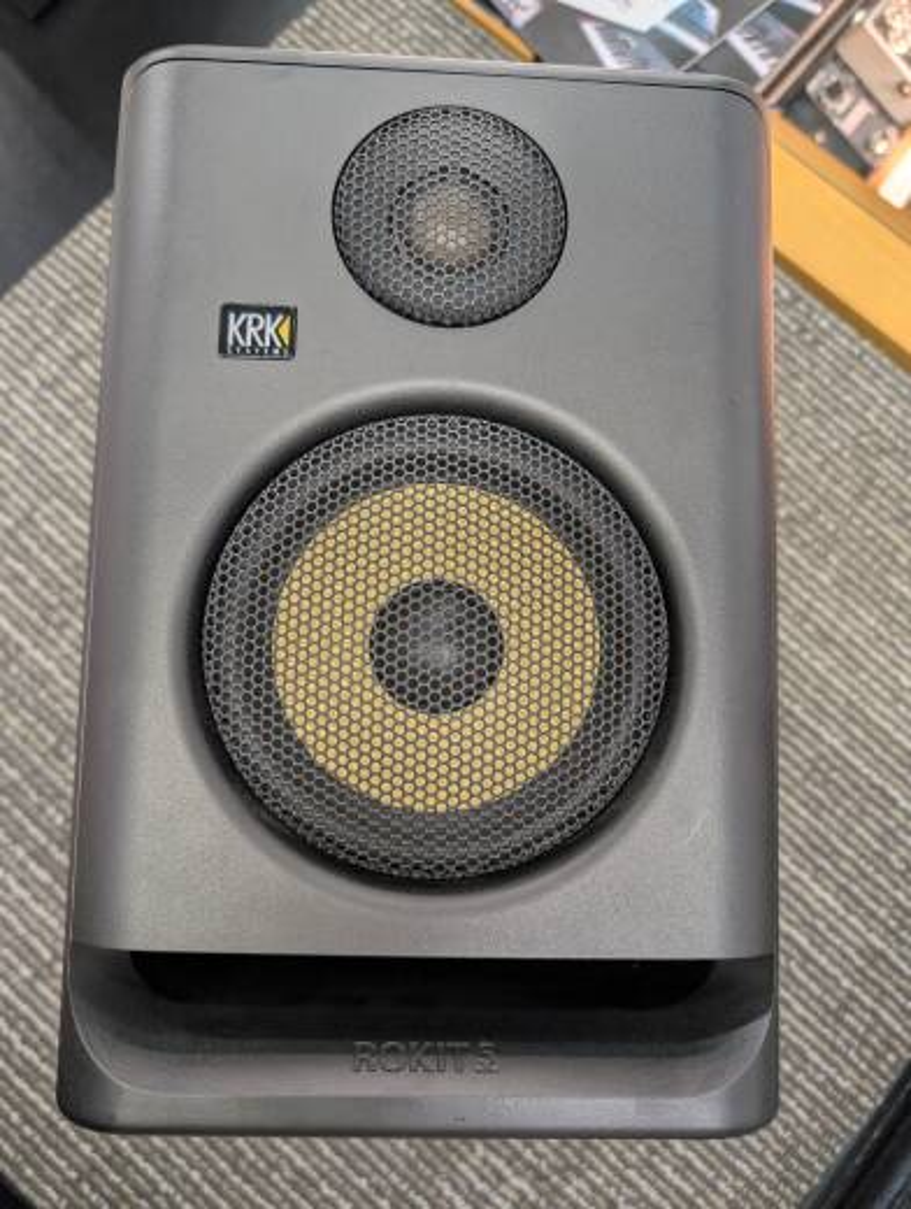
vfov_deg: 71.5
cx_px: 456
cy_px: 604
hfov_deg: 57.0
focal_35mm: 24
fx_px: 839
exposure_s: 1/120
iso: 394
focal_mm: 6.9
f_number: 1.68
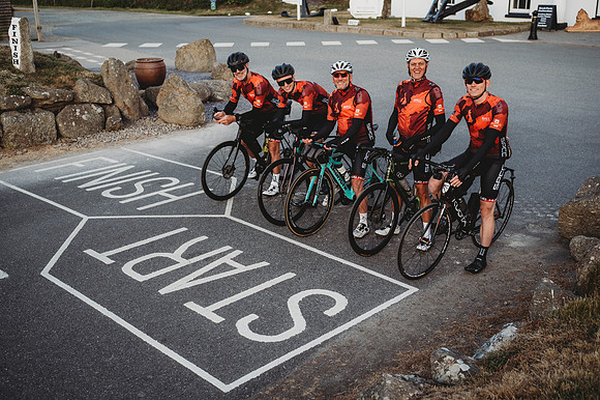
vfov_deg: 33.4
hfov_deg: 48.5
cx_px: 300
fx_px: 666
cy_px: 200
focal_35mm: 40
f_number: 3.5
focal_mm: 40
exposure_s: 1/160
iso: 140
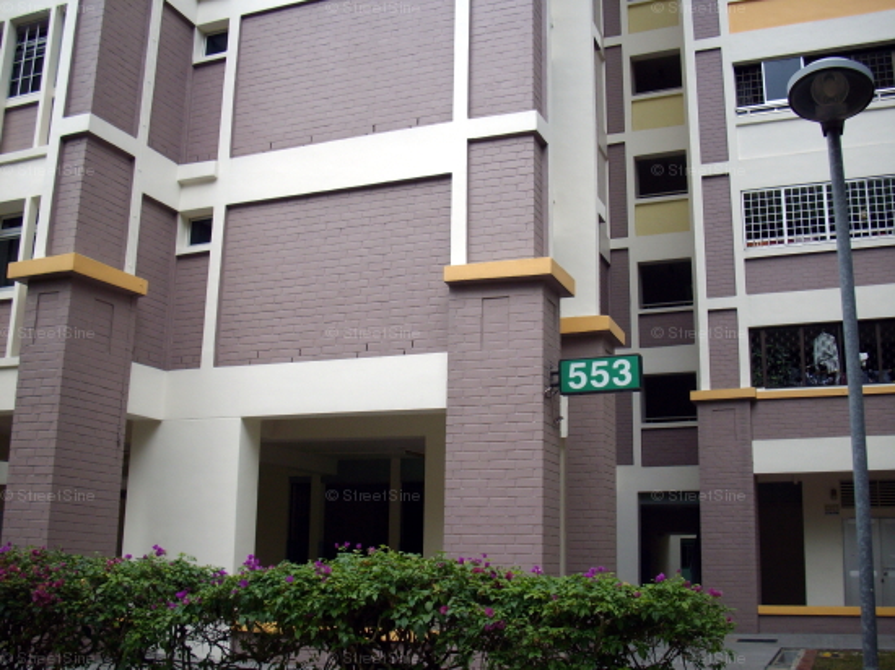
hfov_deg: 50.2
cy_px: 335
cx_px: 448
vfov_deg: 38.6
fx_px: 956
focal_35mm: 37
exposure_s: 1/320
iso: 80
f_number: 2.8
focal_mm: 6.2
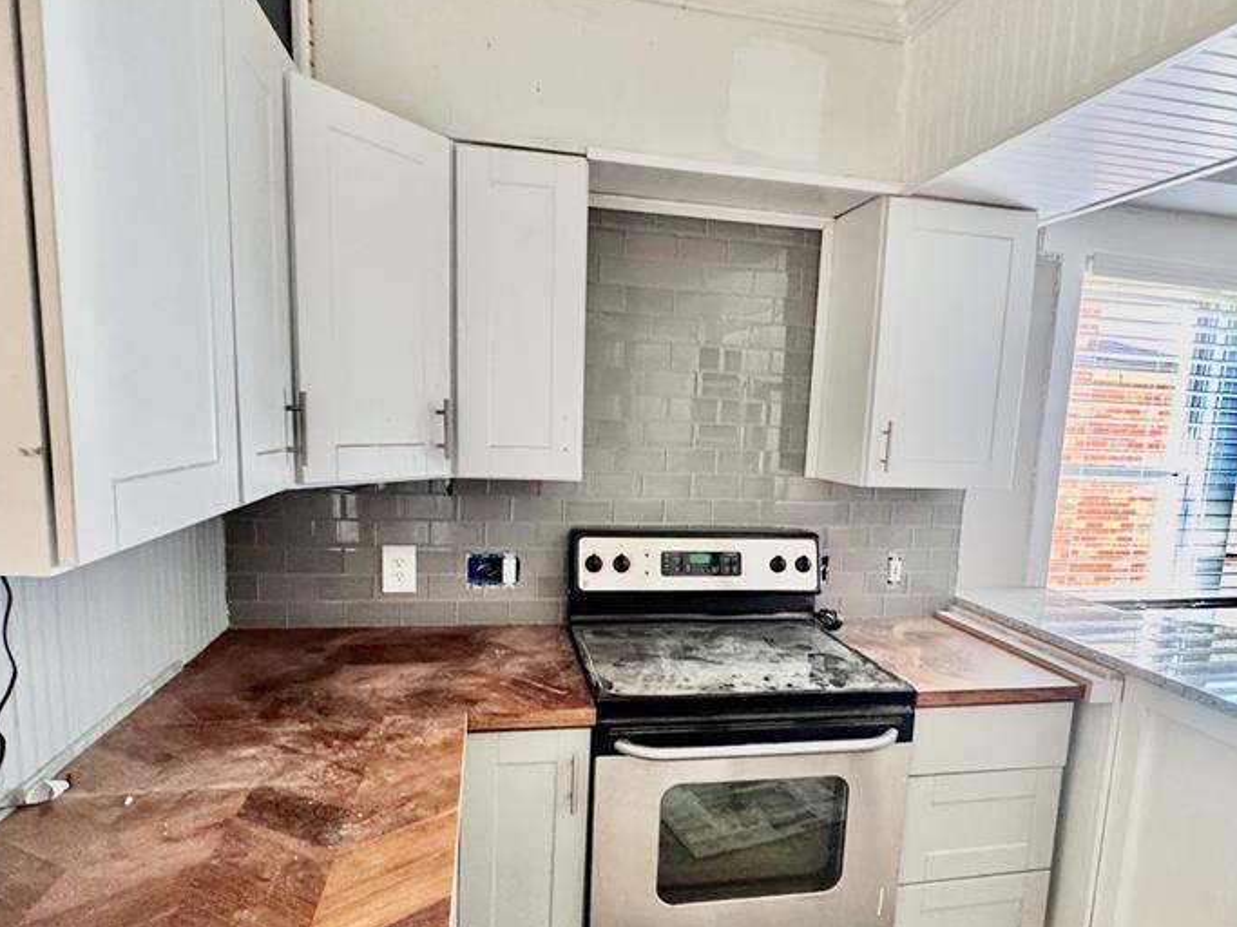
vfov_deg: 63.1
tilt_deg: -11.1
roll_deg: -2.8
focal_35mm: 21
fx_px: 750
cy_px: 529
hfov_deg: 79.0
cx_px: 645
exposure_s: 1/60
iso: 500
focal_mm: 2.22
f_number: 2.2
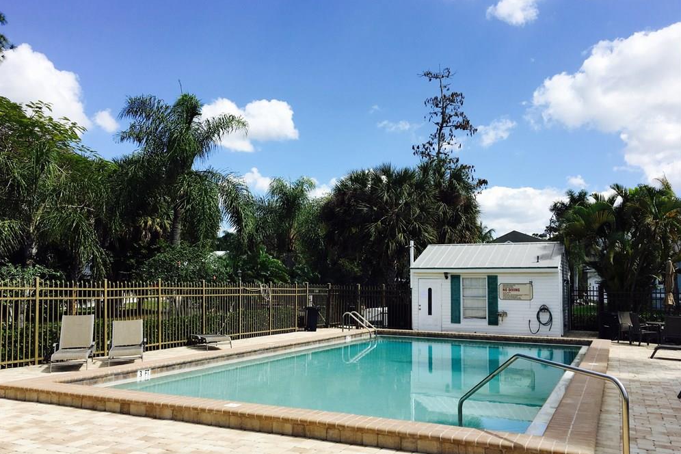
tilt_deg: +6.6
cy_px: 239
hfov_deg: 60.3
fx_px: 586
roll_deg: -1.2
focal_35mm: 31
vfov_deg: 42.3
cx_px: 334
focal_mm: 4.15
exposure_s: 1/1789
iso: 25
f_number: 2.2
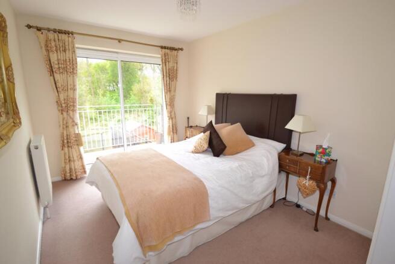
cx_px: 198
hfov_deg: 95.0
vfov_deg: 72.1
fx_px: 181
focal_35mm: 16
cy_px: 132
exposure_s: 1/100
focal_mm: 11
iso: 400
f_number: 5
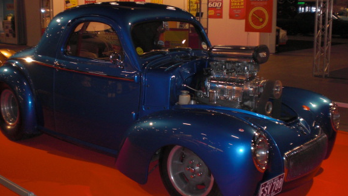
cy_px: 97
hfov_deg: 44.5
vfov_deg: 26.0
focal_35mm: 46
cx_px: 158
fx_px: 424
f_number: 3.1
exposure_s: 1/60
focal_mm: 6.3
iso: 200
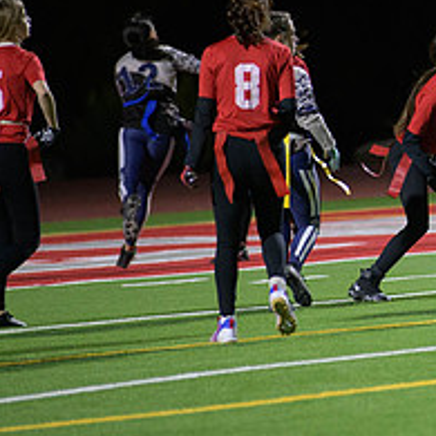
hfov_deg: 3.5
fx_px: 7196
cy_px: 153
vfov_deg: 3.5
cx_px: 593
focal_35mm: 505
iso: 3600
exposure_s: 1/640
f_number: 2.8
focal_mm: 200
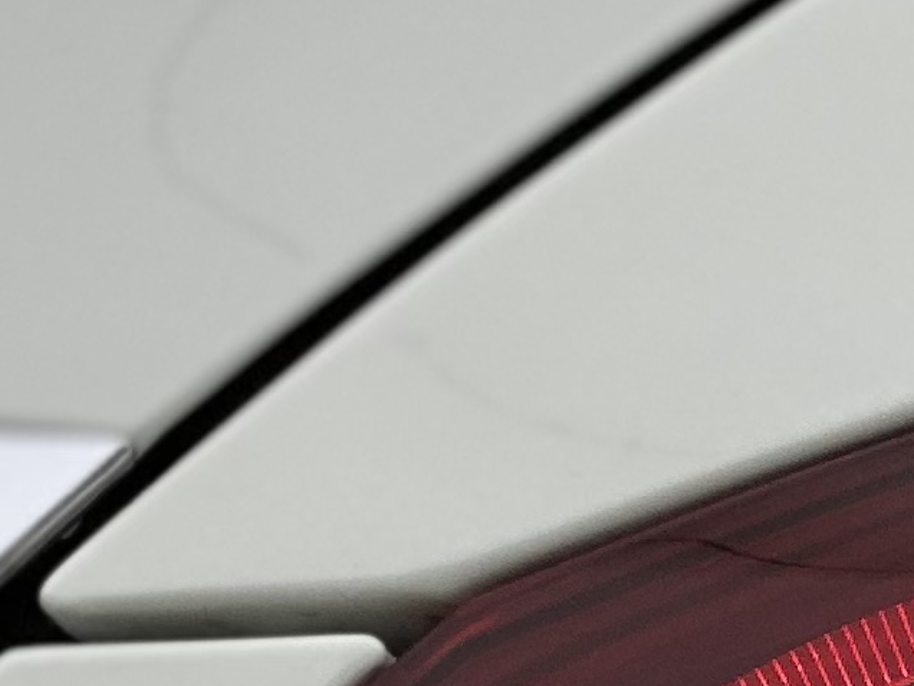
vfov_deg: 3.0
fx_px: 12885
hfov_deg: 4.0
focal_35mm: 488
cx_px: 1282
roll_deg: +1.6
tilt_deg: -6.5
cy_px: 1232
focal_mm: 9
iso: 20
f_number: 2.8
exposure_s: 1/100
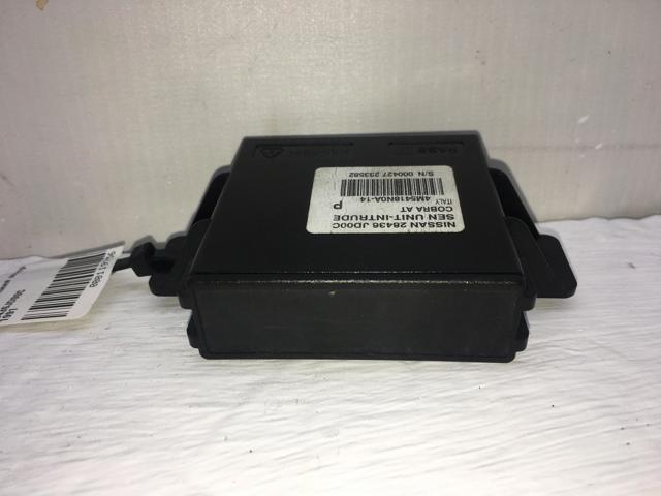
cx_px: 330
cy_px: 248
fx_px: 554
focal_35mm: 29
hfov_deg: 61.7
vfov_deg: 48.2
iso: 25
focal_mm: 4.15
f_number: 2.2
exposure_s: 1/739
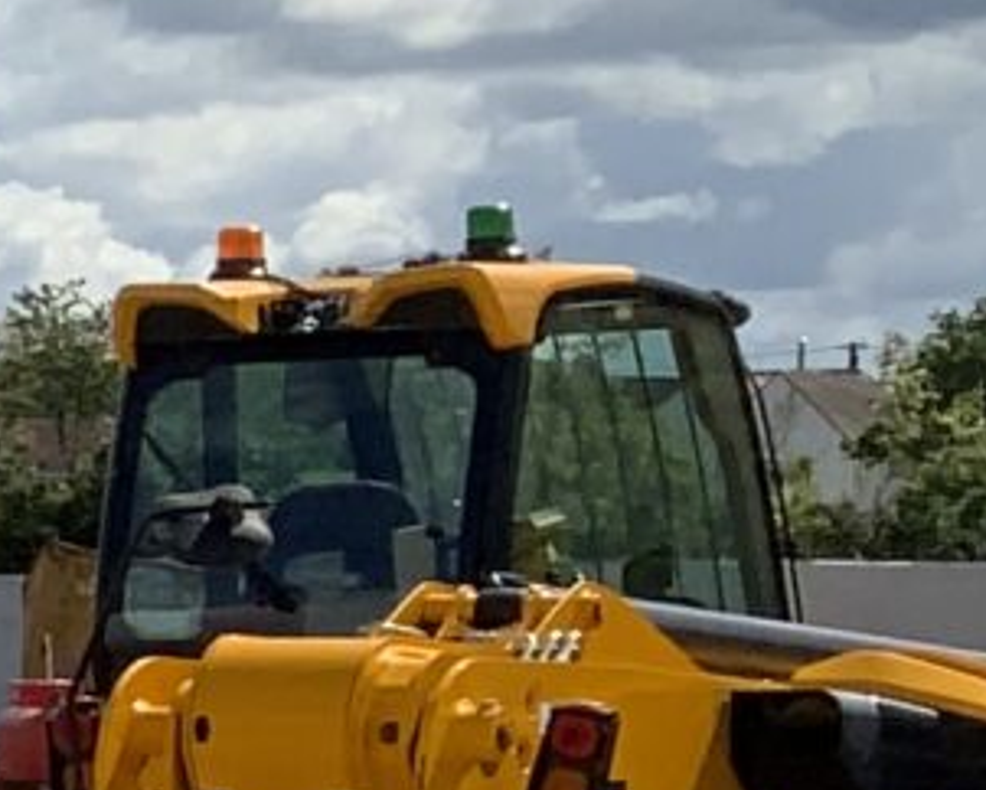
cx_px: -2971
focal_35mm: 240
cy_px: 885
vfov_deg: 6.4
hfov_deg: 6.5
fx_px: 7008
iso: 16
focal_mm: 3
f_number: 1.8
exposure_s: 1/2227
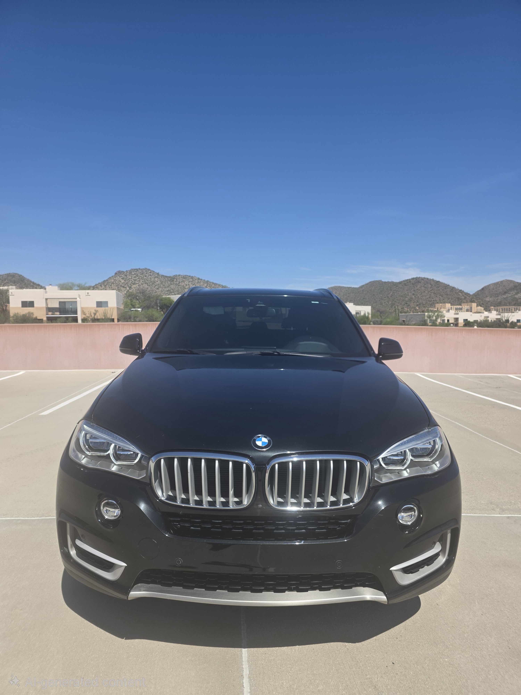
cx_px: 260
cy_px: 348
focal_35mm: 23
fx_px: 462
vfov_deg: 73.9
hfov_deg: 58.9
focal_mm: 6.3
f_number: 1.7
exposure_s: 1/10000
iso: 80
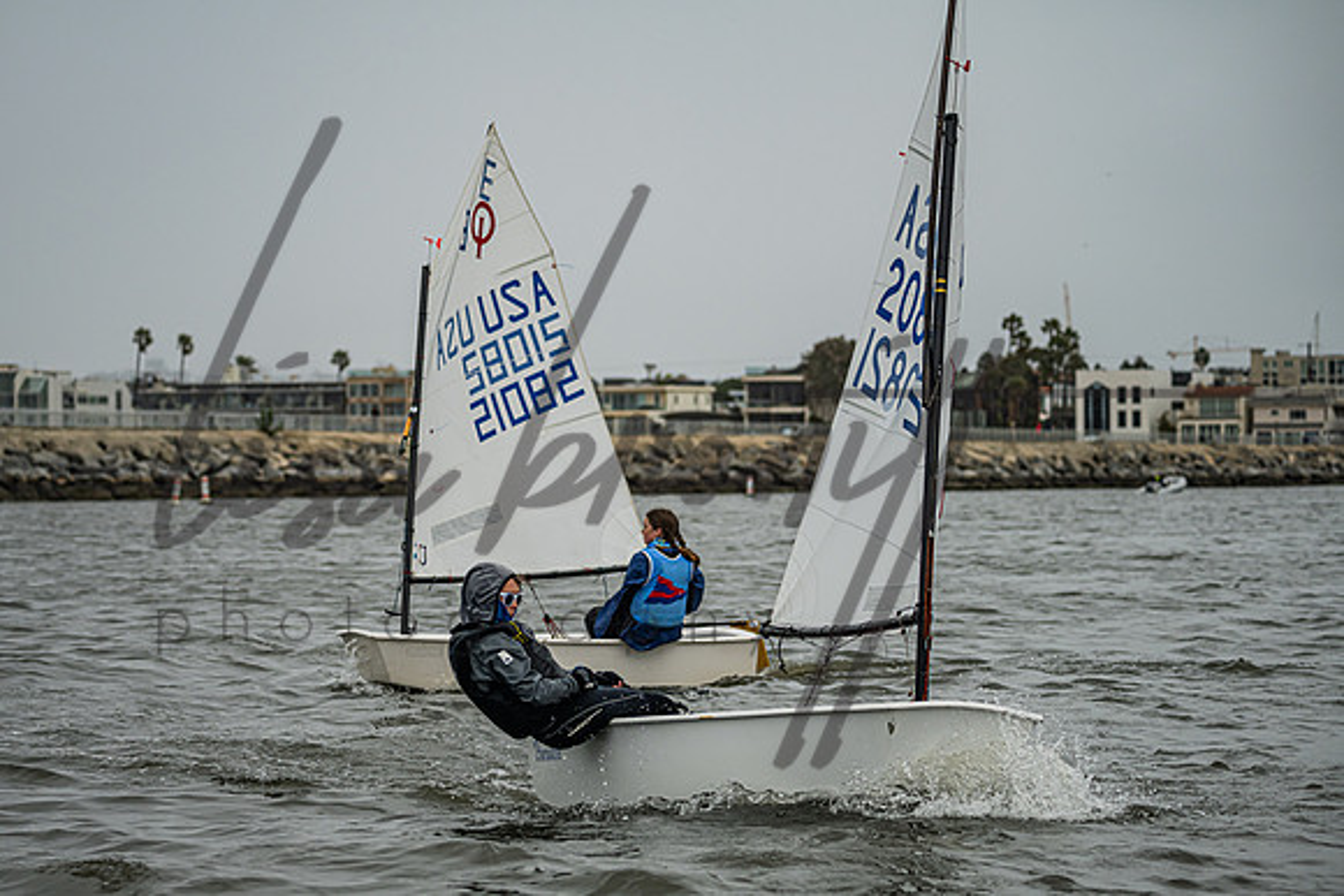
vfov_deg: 10.5
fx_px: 4896
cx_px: 582
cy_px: 500
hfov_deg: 15.6
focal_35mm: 131
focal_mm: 115
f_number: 4.5
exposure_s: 1/3200
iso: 320
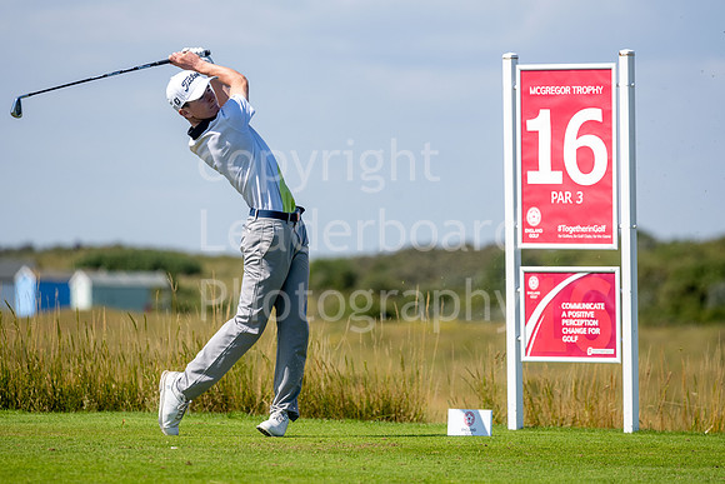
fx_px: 6043
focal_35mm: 300
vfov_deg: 4.6
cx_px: 362
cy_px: 242
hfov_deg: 6.9
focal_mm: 300
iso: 160
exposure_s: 1/800
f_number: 5.6
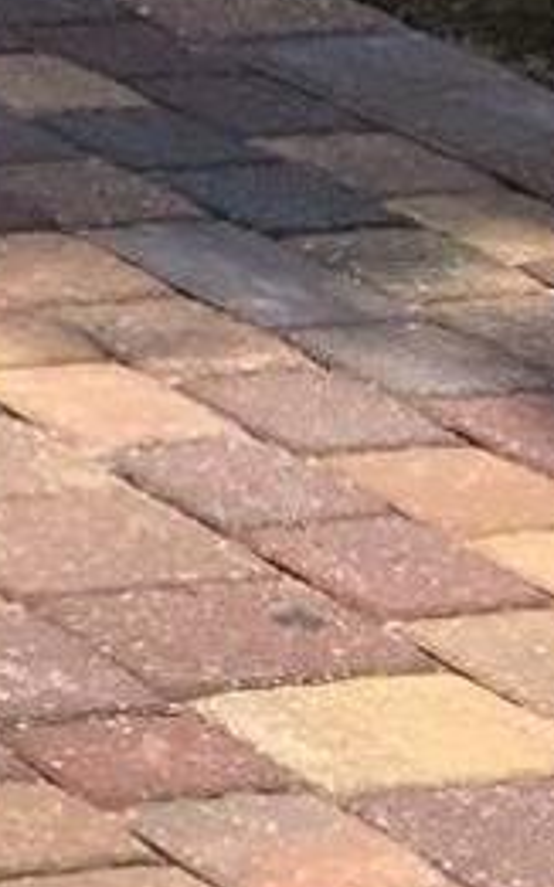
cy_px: -1421
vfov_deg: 8.0
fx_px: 5704
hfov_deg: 4.7
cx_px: -2250
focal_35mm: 236
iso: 25
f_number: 2.2
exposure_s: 1/2404
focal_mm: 4.15
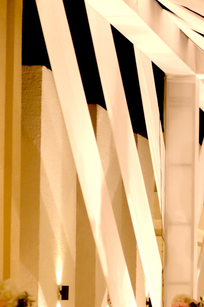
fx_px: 1600
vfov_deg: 10.9
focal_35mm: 188
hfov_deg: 7.0
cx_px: 407
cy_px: 236
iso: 500
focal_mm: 35
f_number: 2.5
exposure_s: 1/500
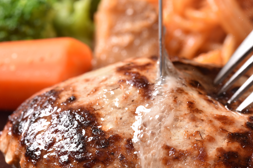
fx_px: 991
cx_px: 147
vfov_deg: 9.7
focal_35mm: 141
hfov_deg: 14.5
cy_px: 113
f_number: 11
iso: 100
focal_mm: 90
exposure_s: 1/60
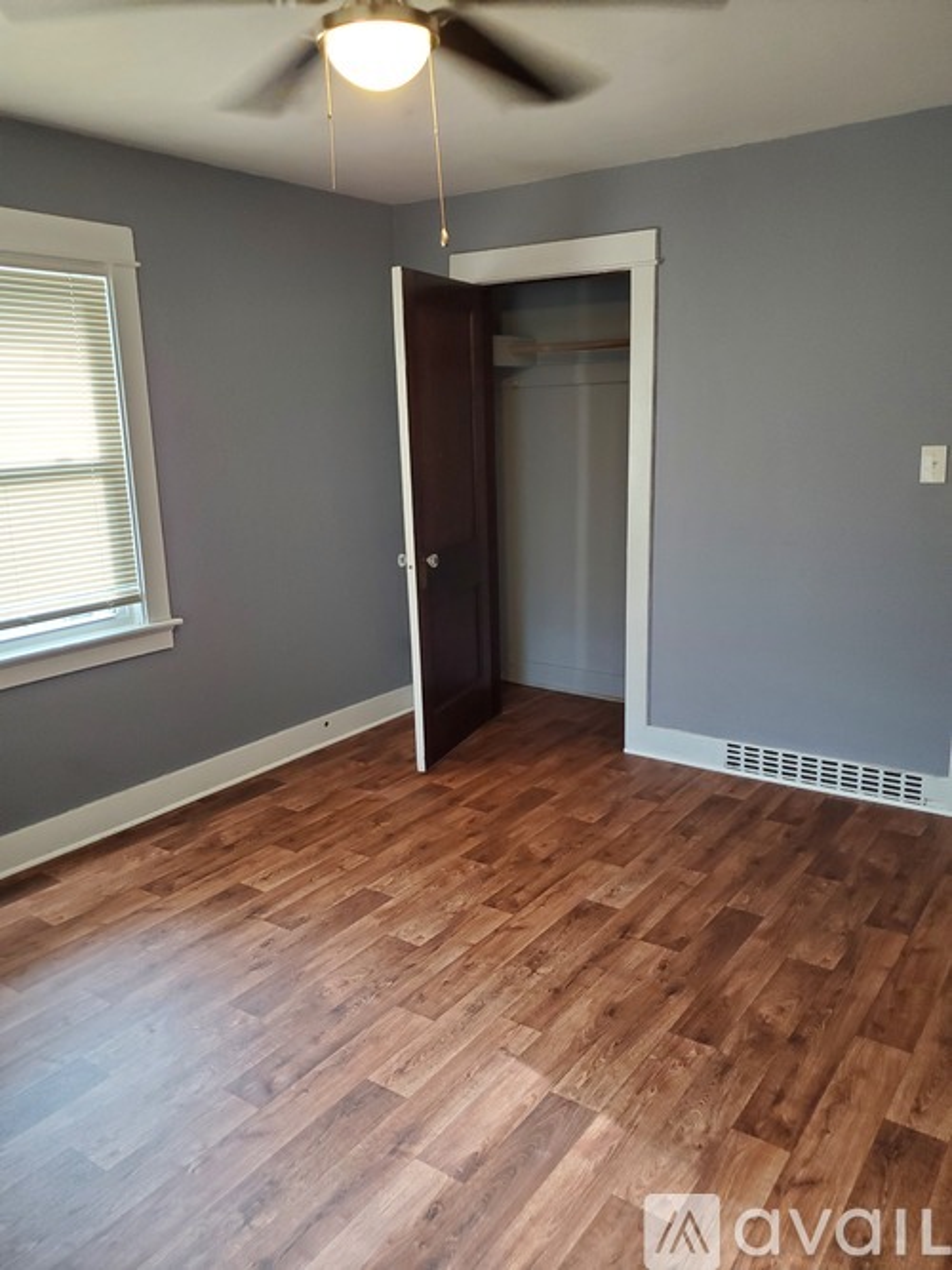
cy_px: 635
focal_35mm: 26
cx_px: 476
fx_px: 954
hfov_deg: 53.0
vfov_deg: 67.3
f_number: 1.5
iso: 320
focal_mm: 4.3
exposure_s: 1/40
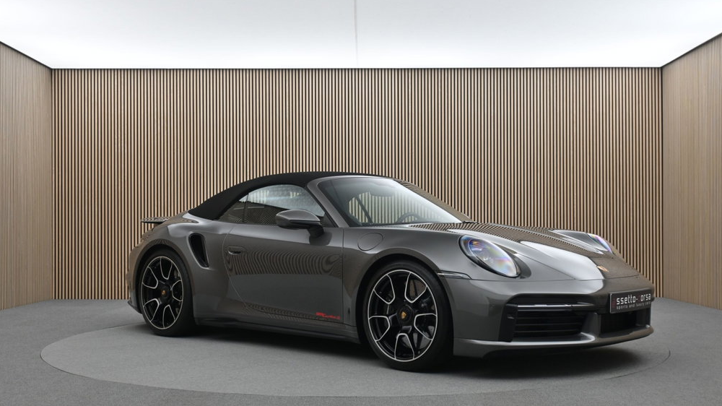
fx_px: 847
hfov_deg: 46.2
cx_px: 357
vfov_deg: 26.9
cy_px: 226
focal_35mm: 44
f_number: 4.5
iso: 400
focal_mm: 27.5
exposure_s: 1/40
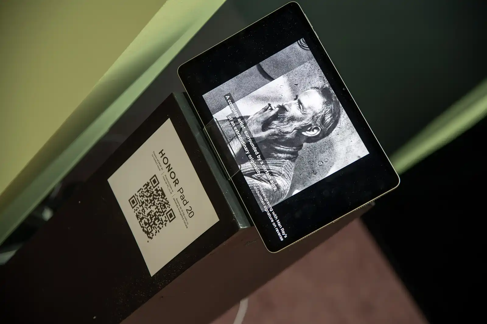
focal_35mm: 70
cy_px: 162
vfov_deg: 19.4
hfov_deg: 28.9
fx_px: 946
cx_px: 244
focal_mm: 70
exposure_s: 1/125
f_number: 2.8
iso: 1600
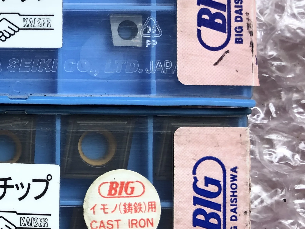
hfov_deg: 26.6
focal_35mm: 68
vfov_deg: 21.6
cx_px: -19
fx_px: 599
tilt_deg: -86.1
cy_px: 94
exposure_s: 1/30
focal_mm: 3.99
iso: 25
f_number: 1.8
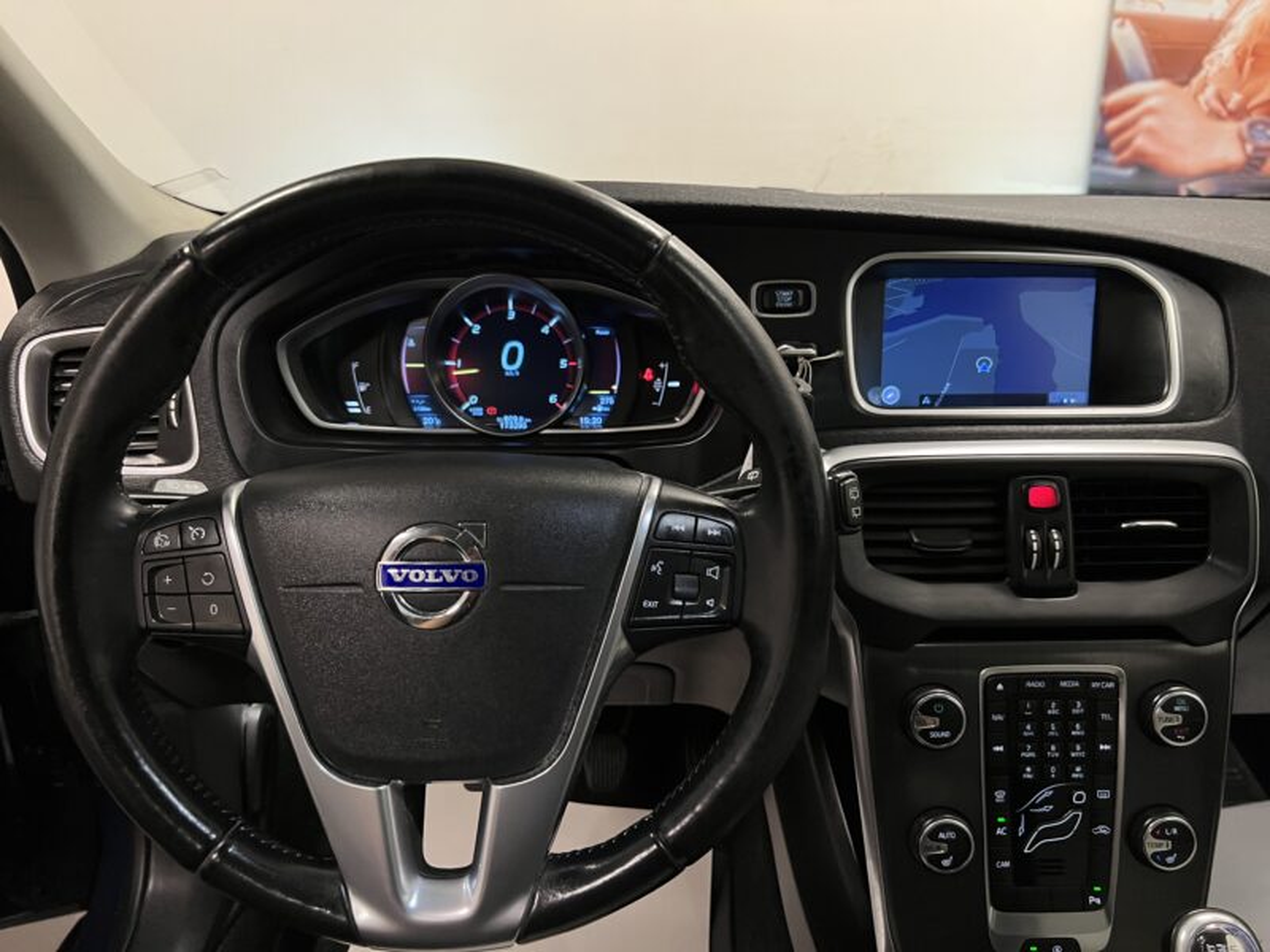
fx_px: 954
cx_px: 635
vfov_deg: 53.1
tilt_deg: -21.0
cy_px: 476
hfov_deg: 67.3
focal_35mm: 26
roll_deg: +0.4
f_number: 1.5
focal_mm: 5.7
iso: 125
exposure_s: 1/50
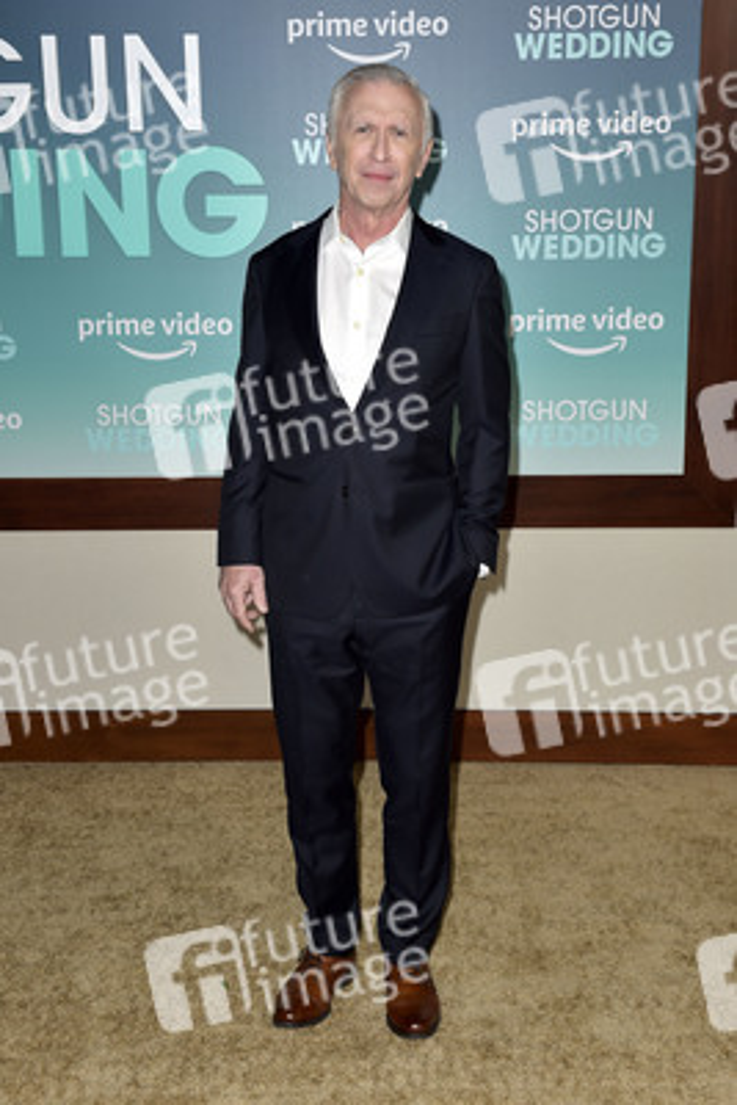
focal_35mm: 48
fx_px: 1473
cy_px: 552
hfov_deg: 28.1
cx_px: 368
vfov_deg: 41.1
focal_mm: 48
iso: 400
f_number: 6.3
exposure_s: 1/250
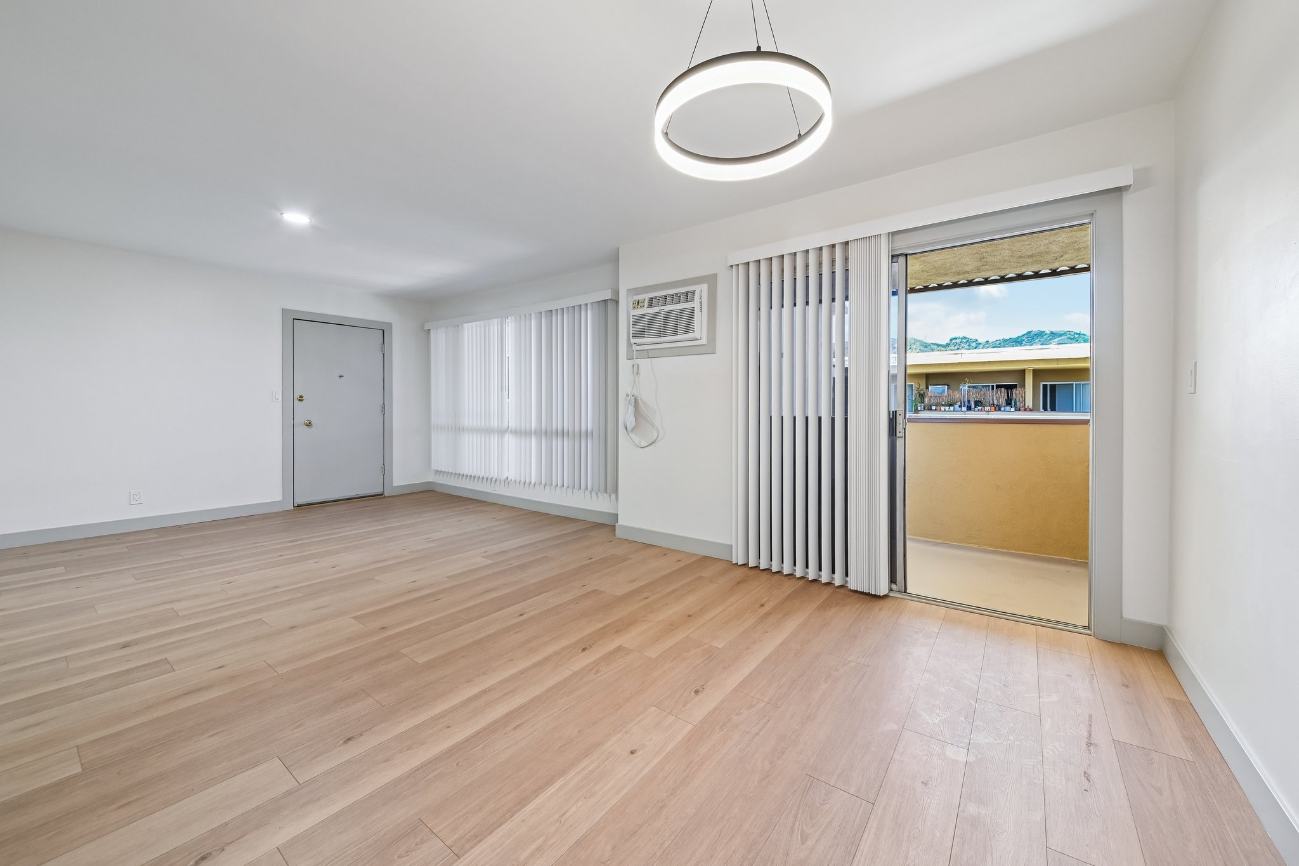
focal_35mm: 13
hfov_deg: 108.3
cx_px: 650
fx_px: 469
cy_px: 433
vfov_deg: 85.4
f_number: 8
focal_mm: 13
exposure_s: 1/5
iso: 250
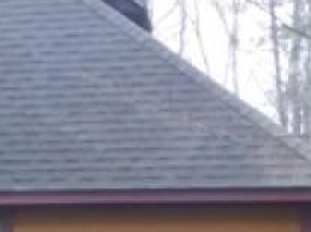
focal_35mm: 199
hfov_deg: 9.1
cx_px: -400
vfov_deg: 7.4
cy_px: 208
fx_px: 1786
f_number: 3.6
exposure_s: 1/30
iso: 250
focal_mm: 7.1
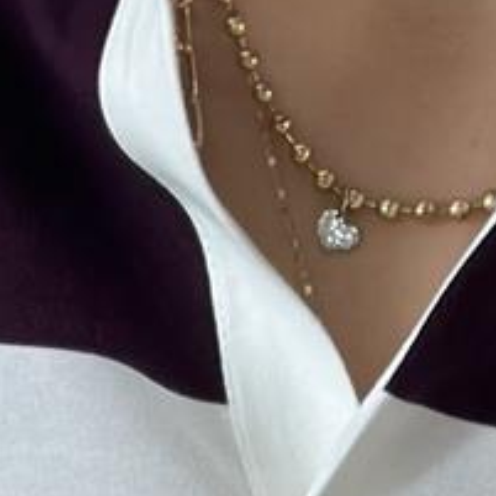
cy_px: 1115
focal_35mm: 338
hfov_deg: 5.2
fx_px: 5479
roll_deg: -8.5
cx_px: 291
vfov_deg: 5.1
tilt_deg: -32.7
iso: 80
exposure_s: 1/261
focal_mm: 6.86
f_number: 1.78
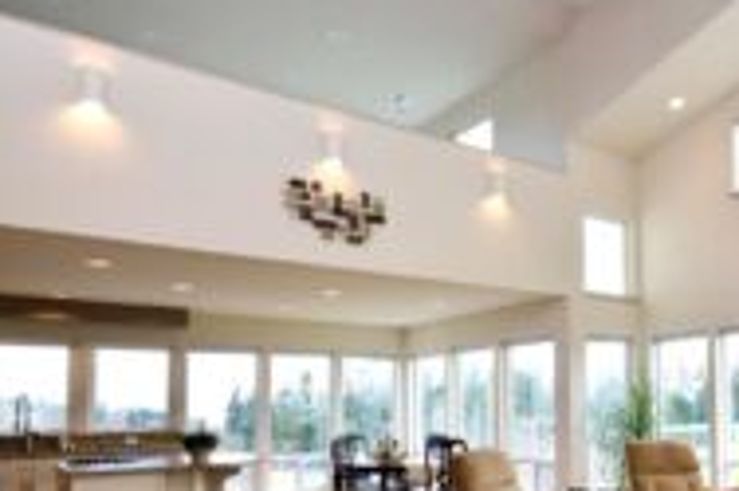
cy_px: 367
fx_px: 656
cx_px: 531
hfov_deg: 56.6
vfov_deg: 39.9
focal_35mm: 32
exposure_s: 1/160
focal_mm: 10
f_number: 6.3
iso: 400
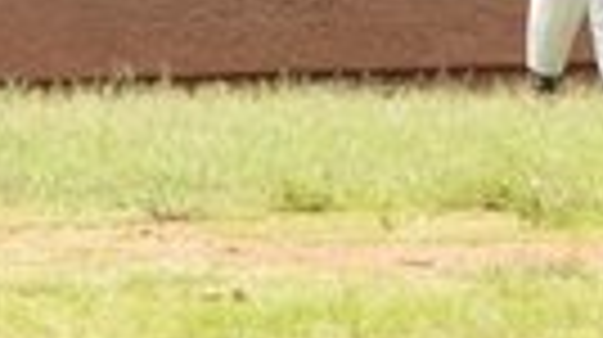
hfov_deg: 2.1
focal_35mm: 1021
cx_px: -459
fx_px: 16306
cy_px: -315
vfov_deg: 1.2
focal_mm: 85
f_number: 4.5
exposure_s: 1/320
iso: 100
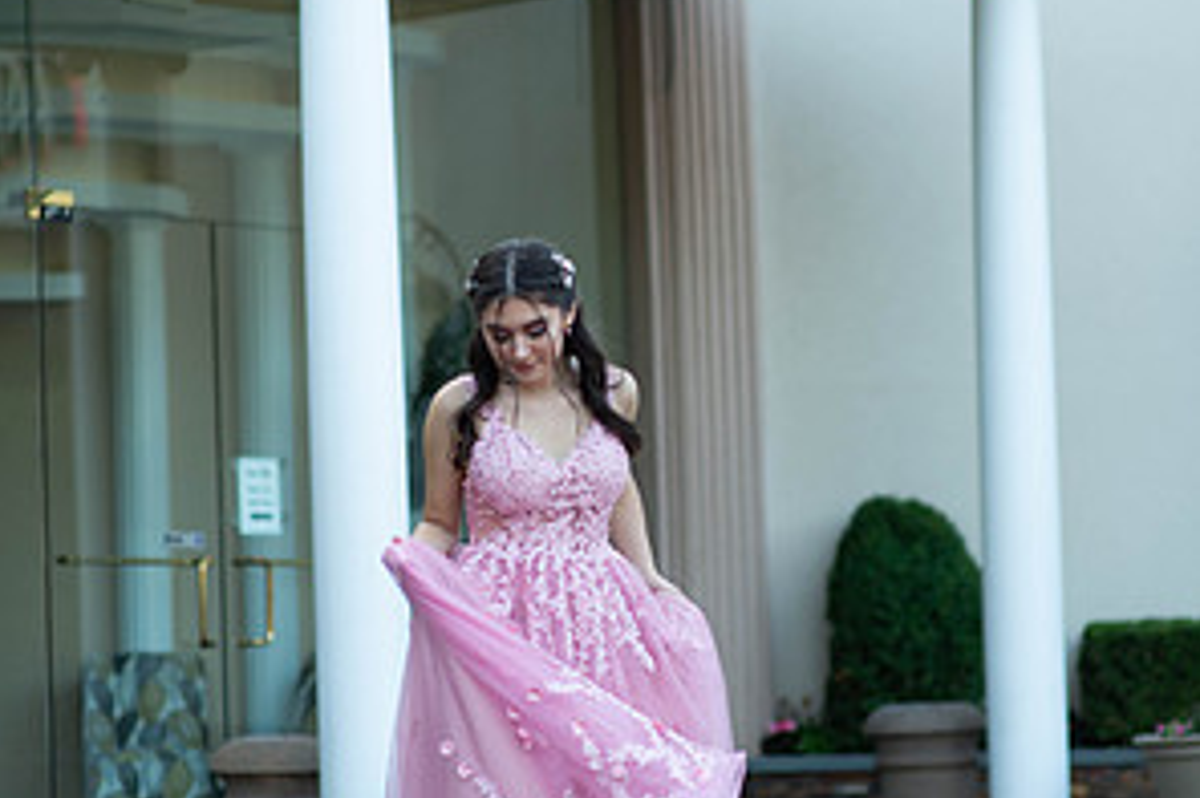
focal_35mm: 129
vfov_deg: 10.6
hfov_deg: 15.9
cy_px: 429
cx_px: 598
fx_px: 4297
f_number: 2
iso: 250
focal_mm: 85
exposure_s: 1/640
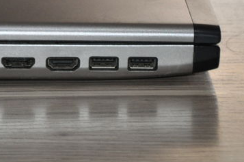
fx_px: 2274
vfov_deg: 4.1
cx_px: 10
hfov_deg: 6.1
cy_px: -33
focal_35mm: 336
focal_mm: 80
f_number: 5.3
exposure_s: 1/80
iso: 800
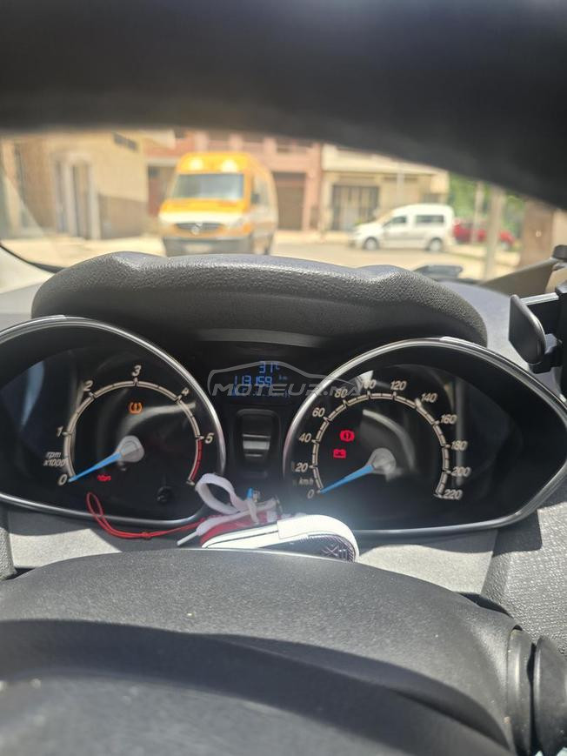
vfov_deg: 73.9
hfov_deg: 58.9
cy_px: 378
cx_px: 284
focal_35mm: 23
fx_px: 502
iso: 12
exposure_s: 1/180
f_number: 1.7
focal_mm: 6.3
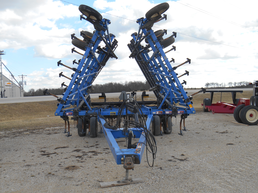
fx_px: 261
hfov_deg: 52.6
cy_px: 96
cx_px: 129
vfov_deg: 40.7
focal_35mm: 35
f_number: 3.7
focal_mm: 6.3
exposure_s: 1/400
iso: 80
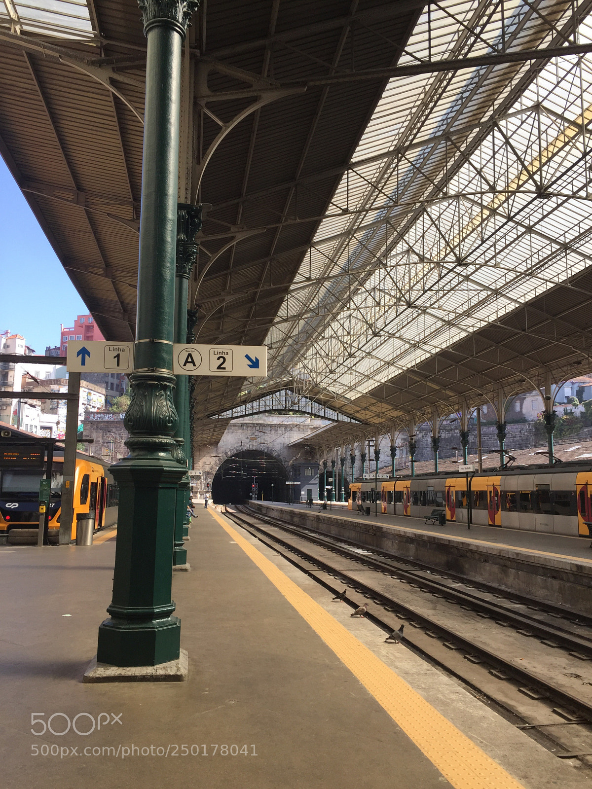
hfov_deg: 48.2
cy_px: 394
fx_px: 661
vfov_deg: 61.7
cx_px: 296
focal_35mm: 29
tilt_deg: +9.6
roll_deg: -1.0
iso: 32
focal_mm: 4.15
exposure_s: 1/573
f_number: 2.2
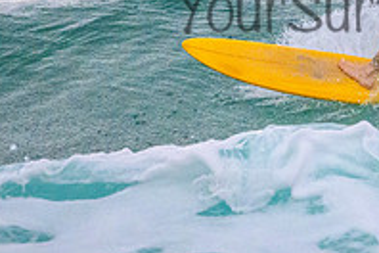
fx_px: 18538
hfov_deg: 1.2
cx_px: 373
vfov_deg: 0.8
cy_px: -12
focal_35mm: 1761
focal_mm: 600
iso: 11400
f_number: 11
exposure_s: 1/2000
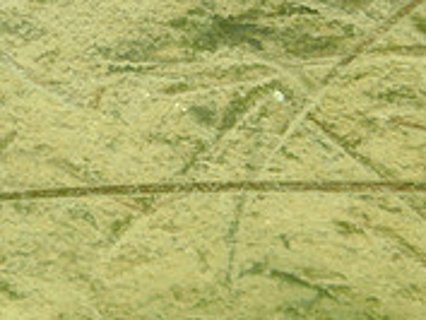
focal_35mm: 82
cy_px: -71
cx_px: -149
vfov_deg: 17.1
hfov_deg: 21.3
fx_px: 1010
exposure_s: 1/200
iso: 100
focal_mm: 4.5
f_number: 2.8
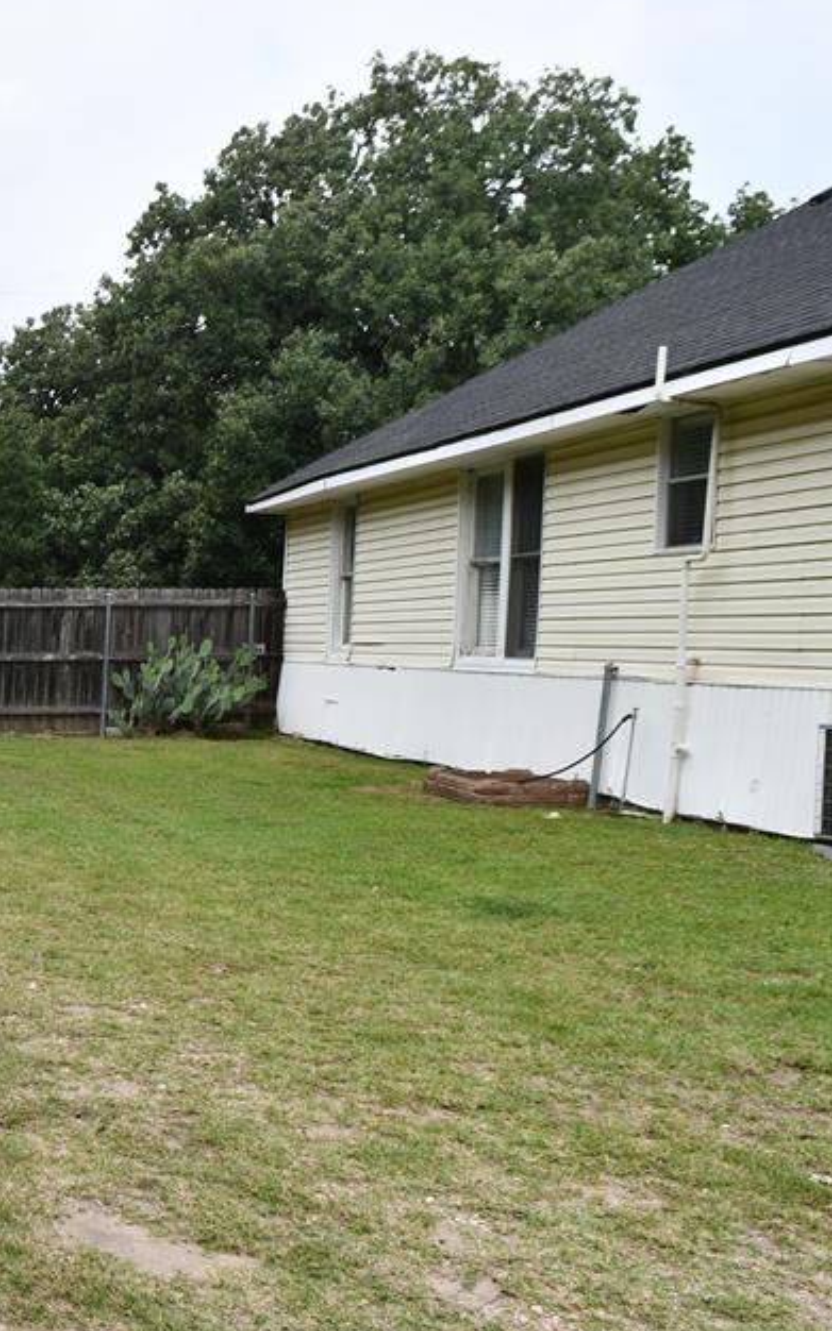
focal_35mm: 45
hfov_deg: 25.9
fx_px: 1633
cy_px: 634
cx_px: -138
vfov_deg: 44.4
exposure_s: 1/250
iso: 100
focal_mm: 18
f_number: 8
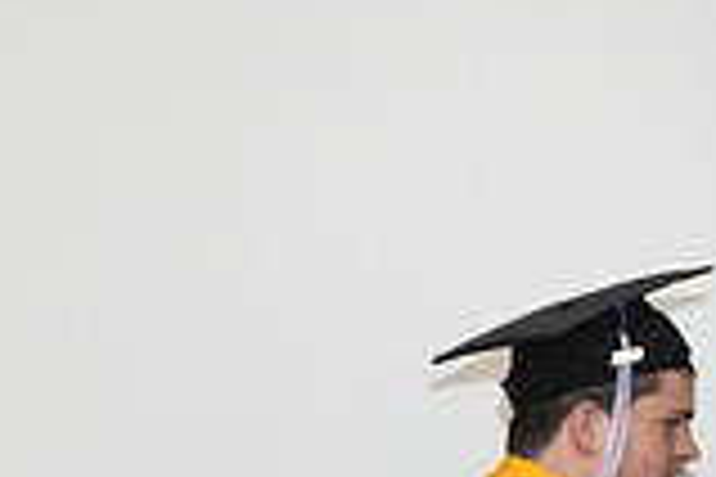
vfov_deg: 10.3
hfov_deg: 14.3
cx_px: -540
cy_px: 781
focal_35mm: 128
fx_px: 2546
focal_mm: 35
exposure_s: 1/200
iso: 6400
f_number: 8
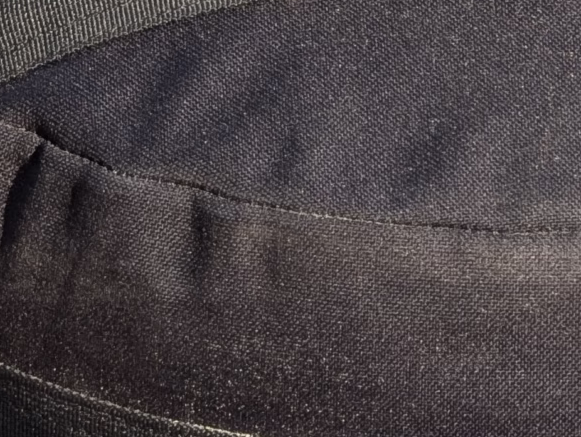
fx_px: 8149
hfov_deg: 4.1
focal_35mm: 485
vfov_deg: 3.1
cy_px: -271
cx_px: 426
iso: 21
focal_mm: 18
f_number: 2.8
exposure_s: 1/253
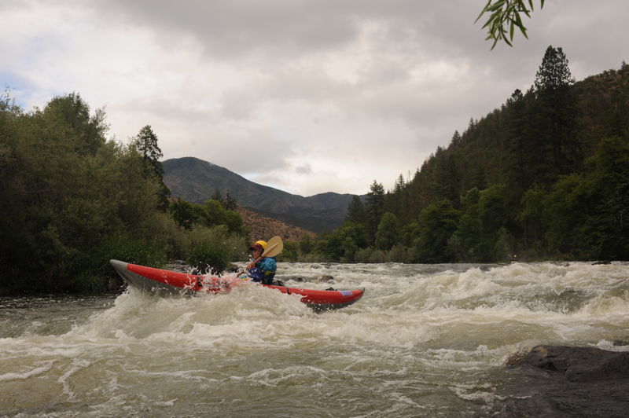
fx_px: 611
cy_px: 209
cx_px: 314
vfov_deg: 37.8
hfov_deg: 54.5
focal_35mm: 35
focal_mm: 35
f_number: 10
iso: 250
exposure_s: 1/250
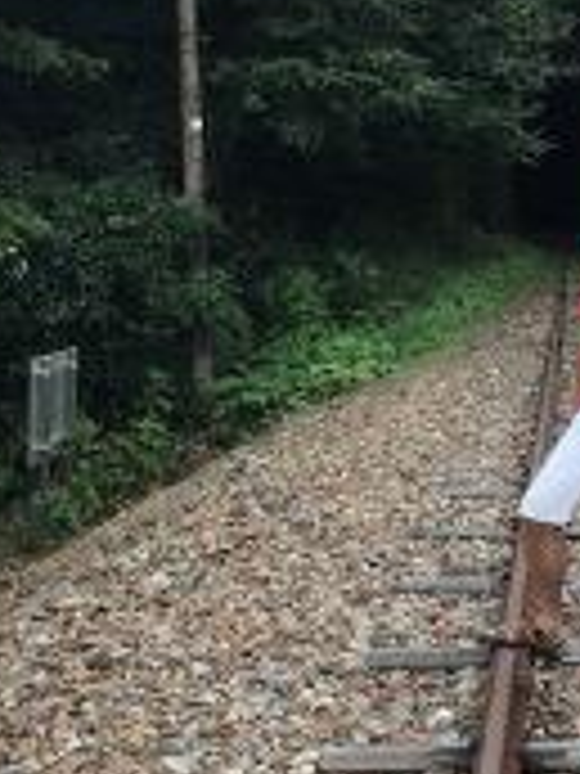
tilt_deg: +3.1
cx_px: 611
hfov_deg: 19.4
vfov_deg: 26.2
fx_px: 1631
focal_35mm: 73
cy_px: 162
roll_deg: +0.2
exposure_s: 1/517
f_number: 1.8
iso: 20
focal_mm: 3.99
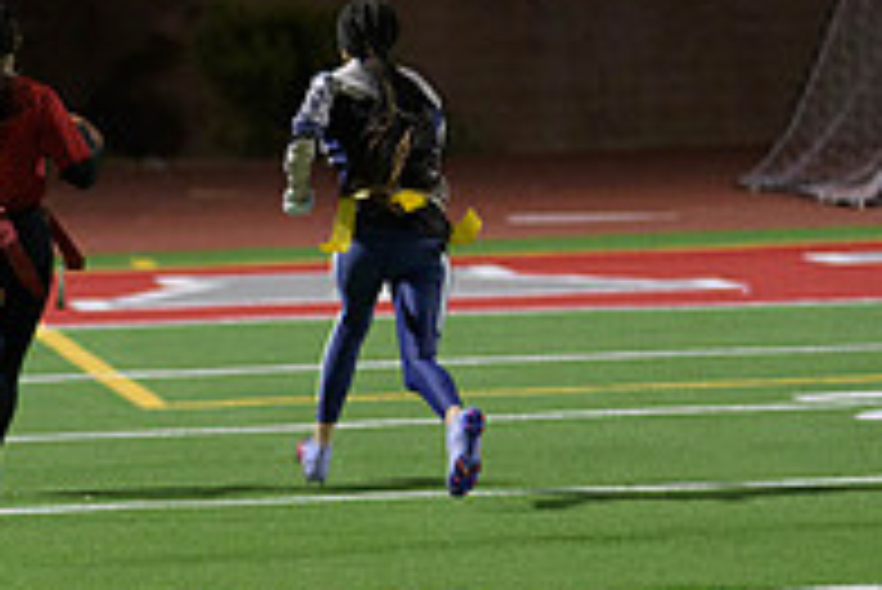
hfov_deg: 5.7
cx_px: -40
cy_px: 227
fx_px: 8851
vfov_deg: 3.8
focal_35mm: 361
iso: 3600
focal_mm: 122
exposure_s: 1/640
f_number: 2.8
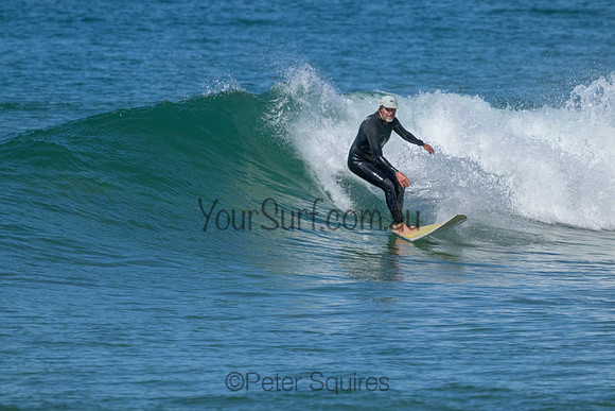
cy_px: 206
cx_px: 308
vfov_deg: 1.7
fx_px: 13669
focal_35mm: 800
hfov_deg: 2.6
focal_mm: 800
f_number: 11
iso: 2200
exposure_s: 1/2000
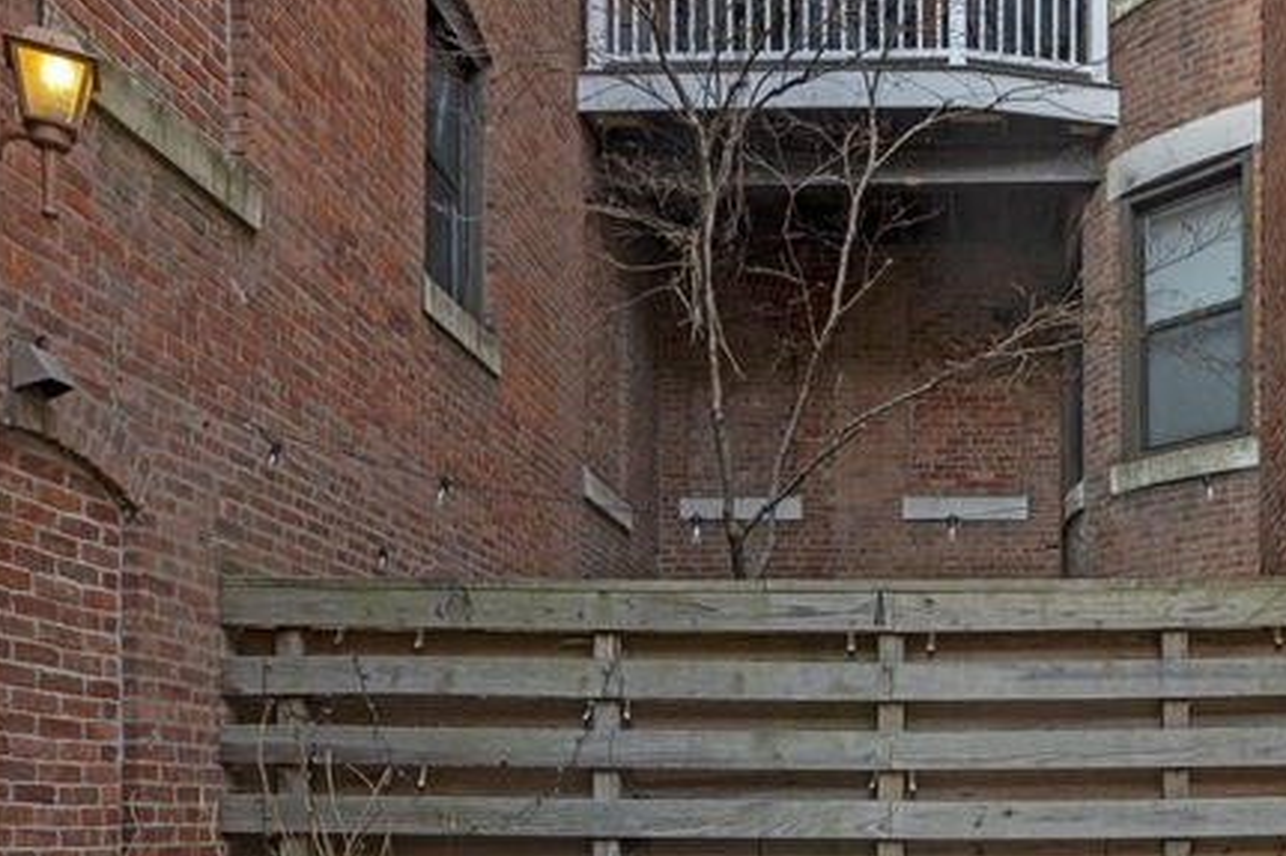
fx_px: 1357
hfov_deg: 48.5
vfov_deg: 32.3
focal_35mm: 38
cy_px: 852
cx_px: 988
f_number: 9
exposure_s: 1/40
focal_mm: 16
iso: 320
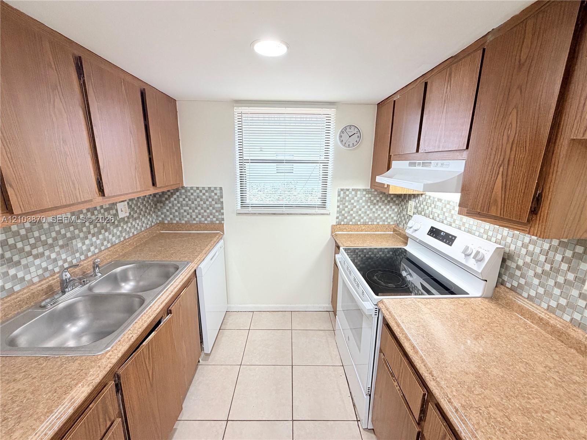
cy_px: 220
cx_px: 294
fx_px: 237
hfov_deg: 102.1
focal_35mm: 14
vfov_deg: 85.7
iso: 200
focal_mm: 2.22
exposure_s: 1/60
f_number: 2.2
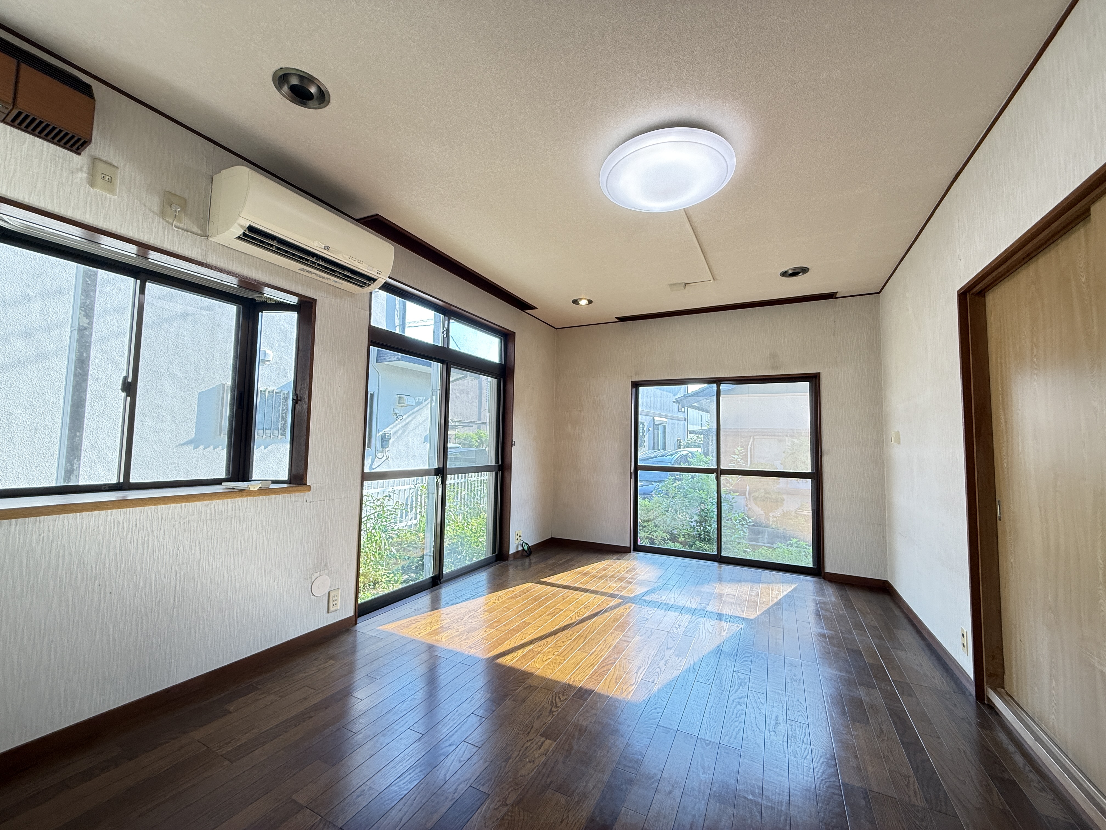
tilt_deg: +3.6
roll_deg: -1.2
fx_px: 447
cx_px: 553
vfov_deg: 85.7
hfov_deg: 102.1
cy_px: 415
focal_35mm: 14
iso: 125
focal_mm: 2.22
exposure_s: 1/99
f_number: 2.2
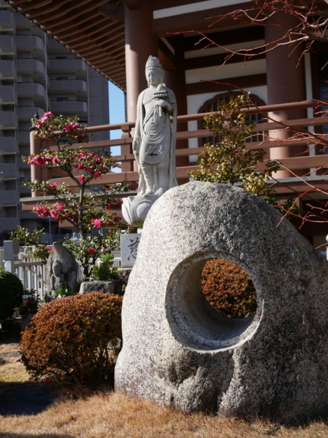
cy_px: 221
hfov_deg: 35.1
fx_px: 518
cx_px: 165
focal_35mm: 41
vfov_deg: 45.8
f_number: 5
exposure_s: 1/800
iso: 200
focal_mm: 20
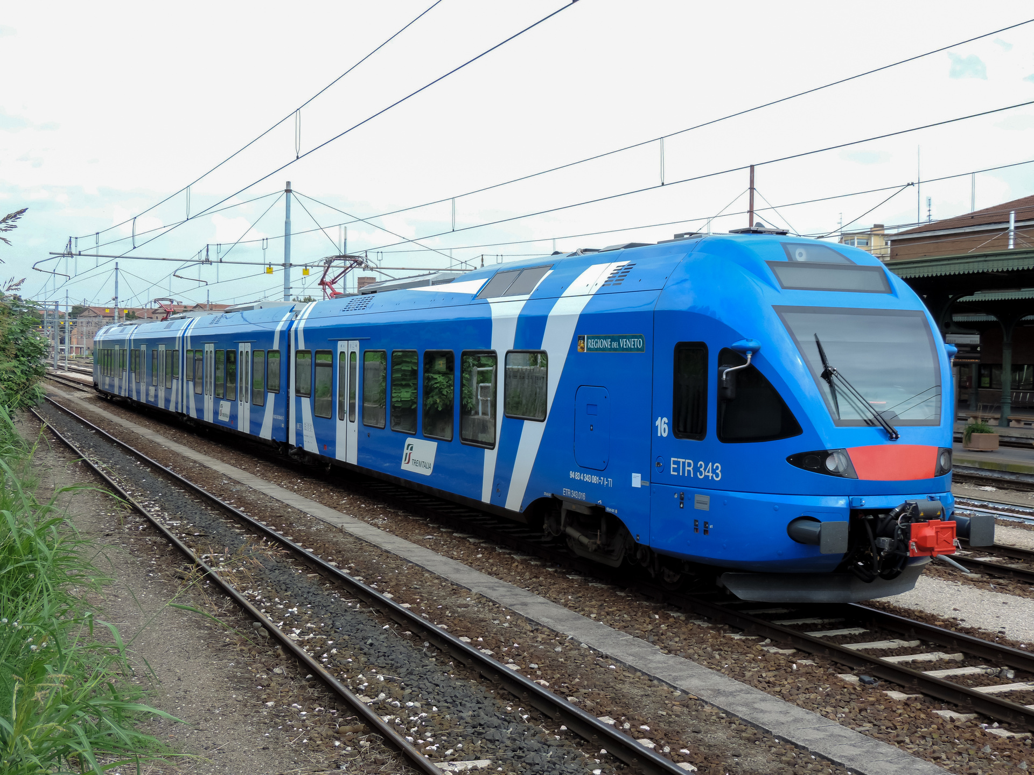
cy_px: 388
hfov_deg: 40.4
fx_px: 1404
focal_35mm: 47
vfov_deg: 30.9
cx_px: 517
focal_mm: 8.3
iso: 80
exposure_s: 1/320
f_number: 3.5
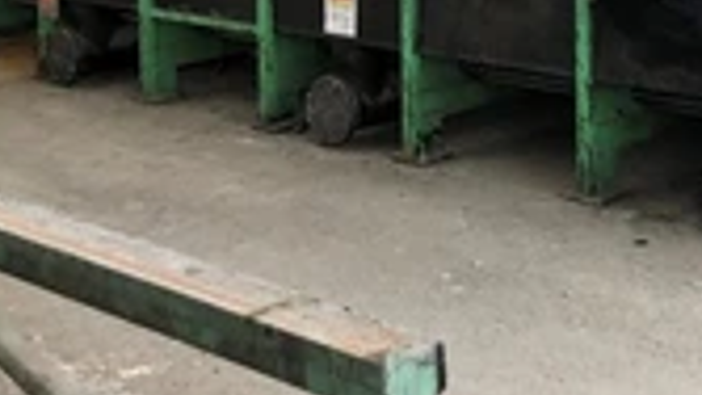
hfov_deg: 27.5
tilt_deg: -2.8
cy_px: -185
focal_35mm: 73
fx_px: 1359
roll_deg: +0.3
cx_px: 681
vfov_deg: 15.4
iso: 40
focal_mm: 3.99
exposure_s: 1/15
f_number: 1.8
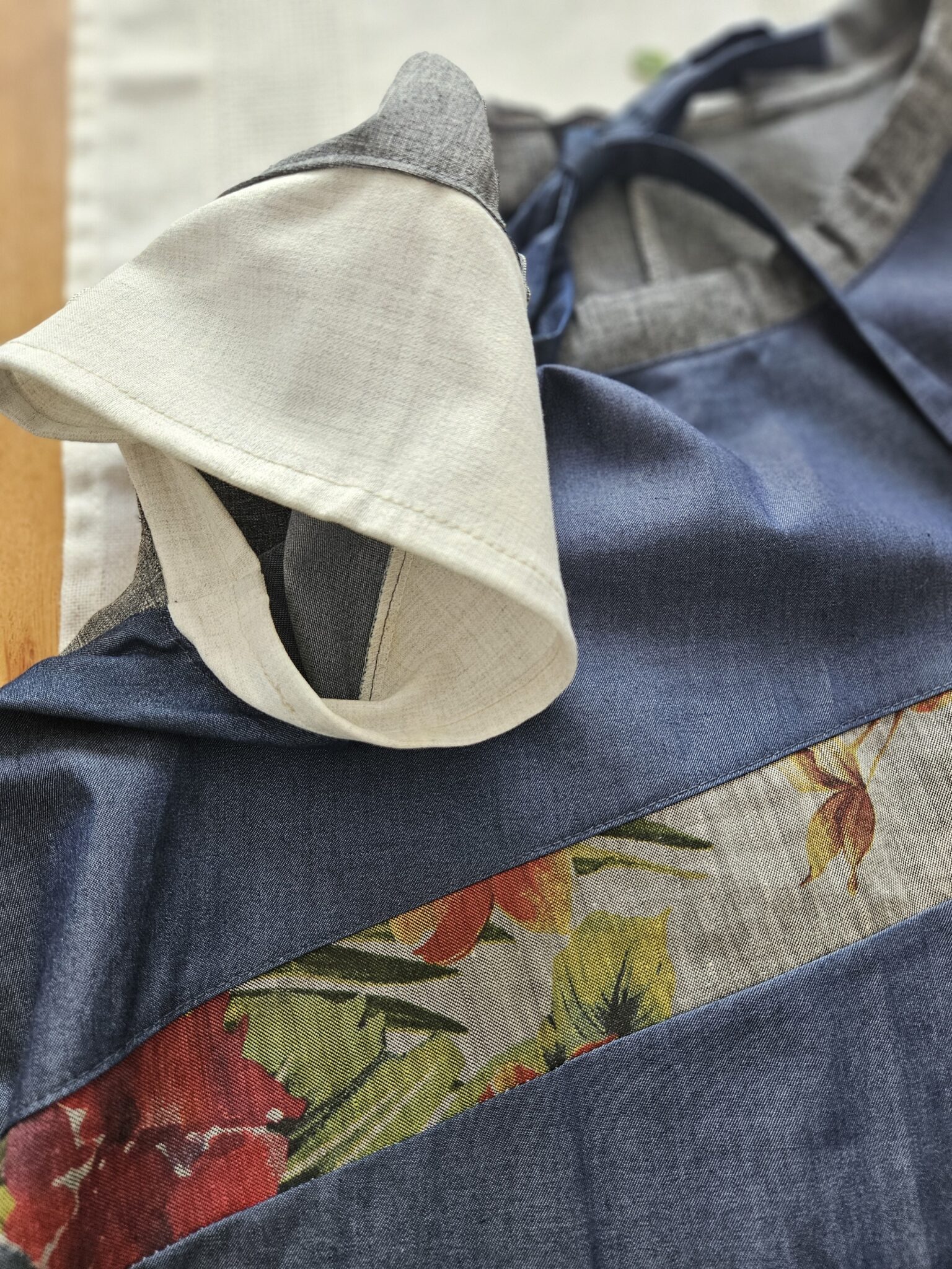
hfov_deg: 58.9
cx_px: 476
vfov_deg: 73.9
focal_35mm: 23
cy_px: 634
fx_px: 843
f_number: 1.8
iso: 400
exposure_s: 1/120
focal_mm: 5.4
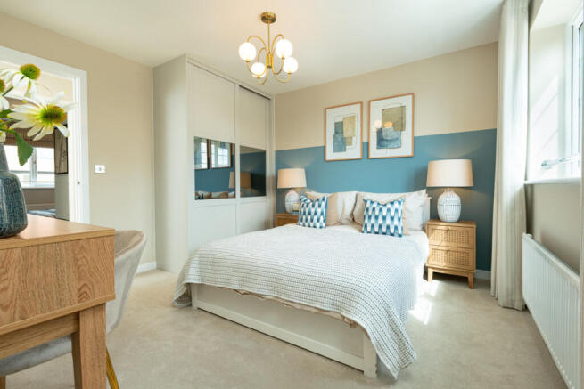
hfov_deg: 96.7
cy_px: 194
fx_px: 260
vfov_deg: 73.8
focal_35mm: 16
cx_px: 292
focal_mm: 16
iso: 200
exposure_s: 1/13
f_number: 11
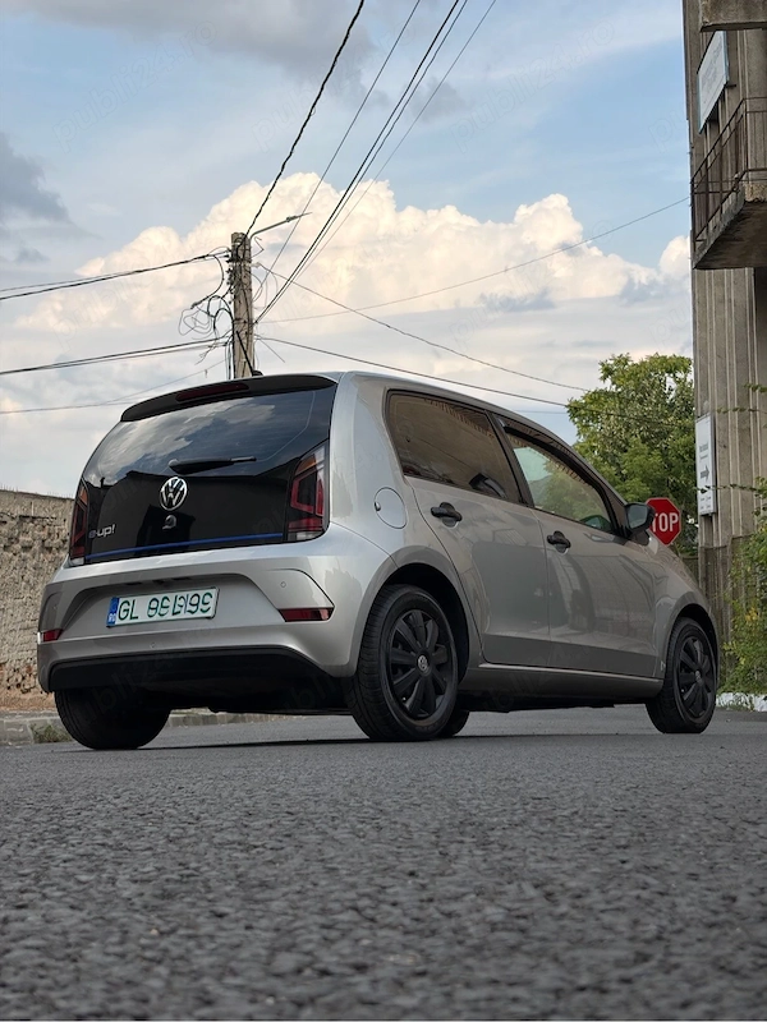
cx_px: 384
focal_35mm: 52
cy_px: 511
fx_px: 1536
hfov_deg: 28.0
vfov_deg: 36.8
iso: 32
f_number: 1.6
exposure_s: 1/1901
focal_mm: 5.96
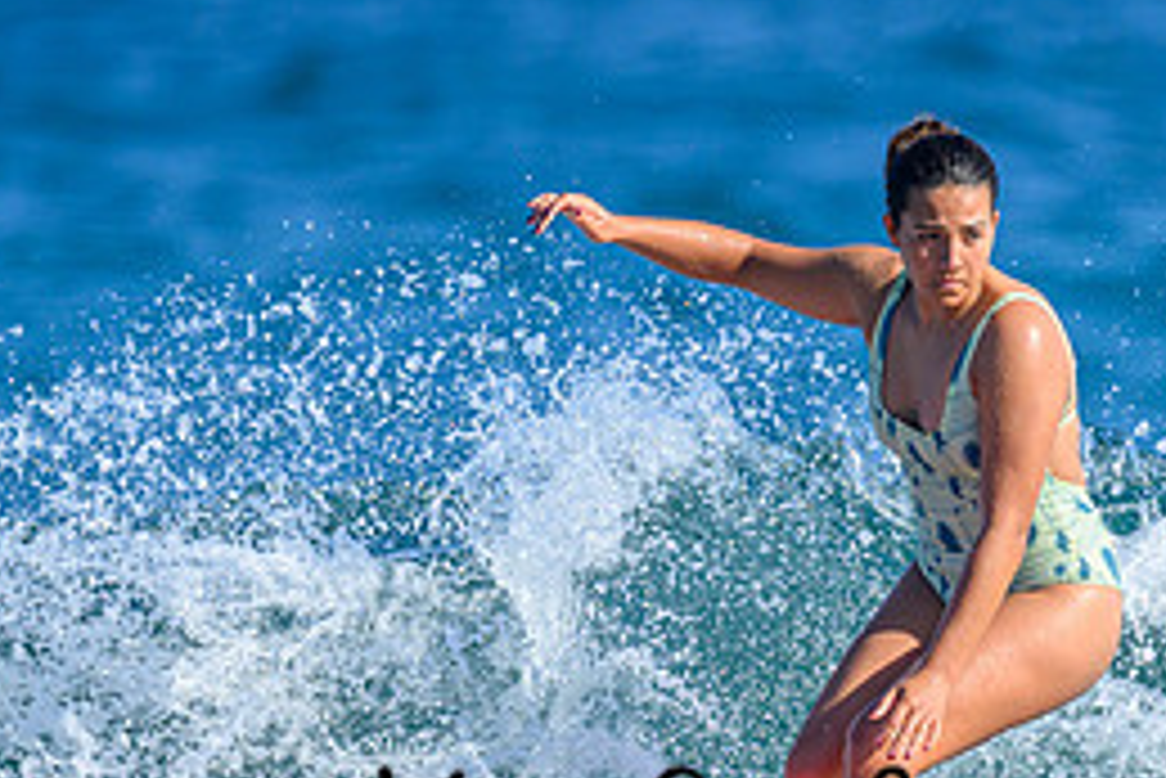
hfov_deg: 1.0
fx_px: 65816
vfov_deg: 0.7
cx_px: 921
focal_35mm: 2031
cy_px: 683
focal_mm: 800
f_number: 6.3
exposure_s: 1/2000
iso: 360
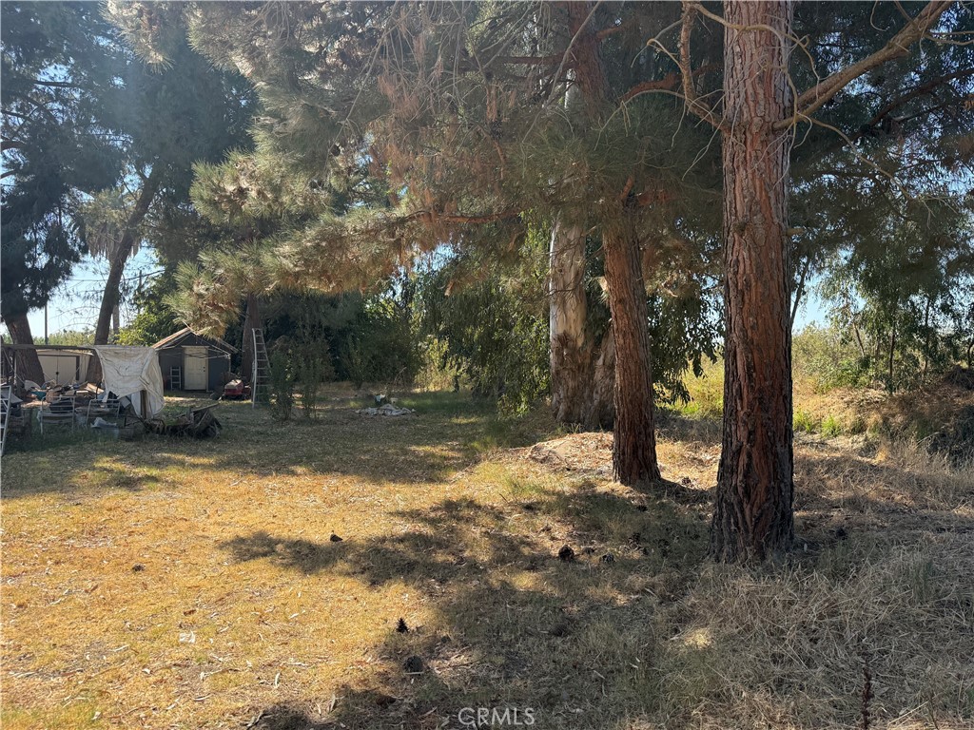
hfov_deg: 71.6
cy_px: 365
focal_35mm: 24
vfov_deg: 56.8
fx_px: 675
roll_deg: -1.6
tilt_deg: +0.5
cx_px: 487
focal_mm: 6.76
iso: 100
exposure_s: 1/2000
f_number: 1.78
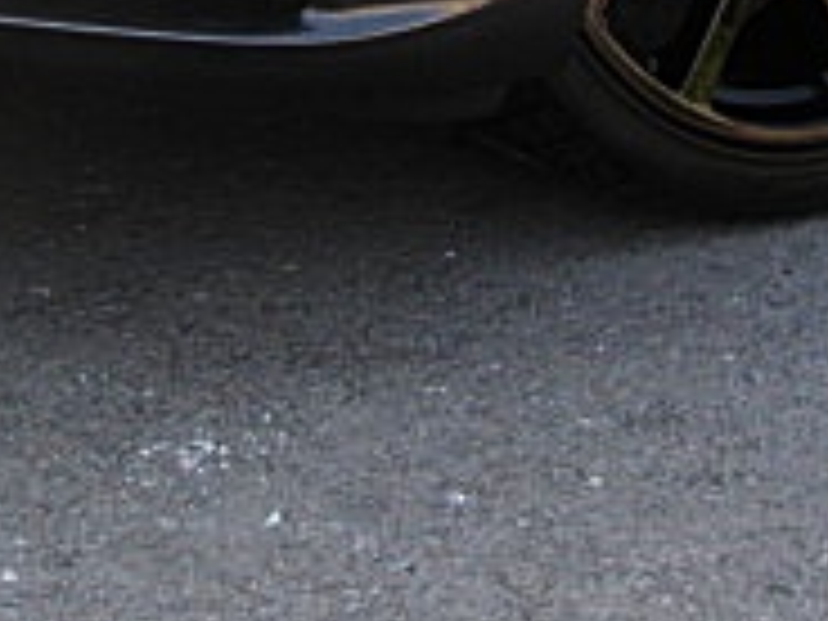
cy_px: -356
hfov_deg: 15.7
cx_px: 266
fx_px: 2990
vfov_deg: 11.3
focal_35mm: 125
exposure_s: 1/125
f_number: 2.8
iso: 50
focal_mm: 6.3
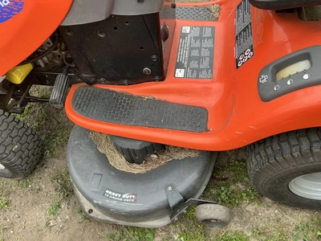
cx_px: 160
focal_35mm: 28
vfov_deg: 49.7
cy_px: 120
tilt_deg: -56.5
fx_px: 260
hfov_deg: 63.4
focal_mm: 3
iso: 20
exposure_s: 1/126
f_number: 1.8
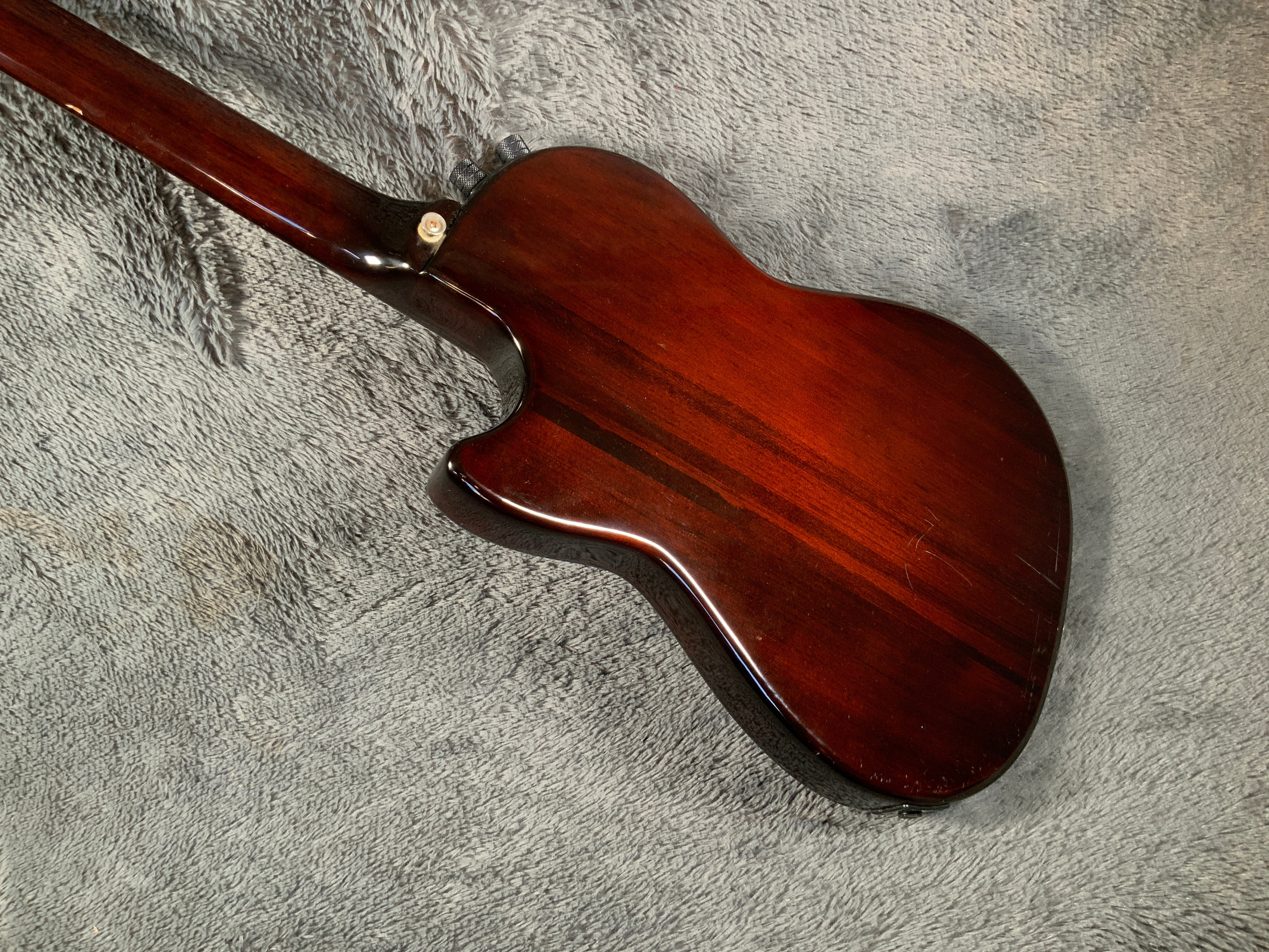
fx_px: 1063
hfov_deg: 61.7
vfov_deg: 48.2
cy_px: 476
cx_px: 634
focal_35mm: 29
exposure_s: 1/78
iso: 64
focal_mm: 3
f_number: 1.8
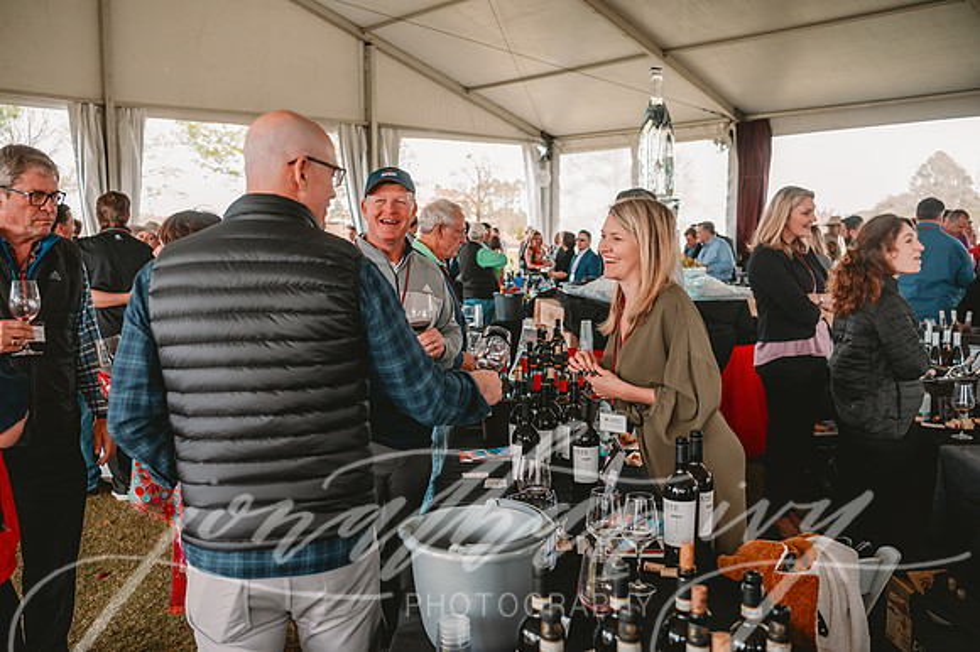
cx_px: 490
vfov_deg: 41.1
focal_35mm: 32
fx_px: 871
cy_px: 326
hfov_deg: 58.7
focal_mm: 32
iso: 400
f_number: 3.5
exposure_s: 1/200
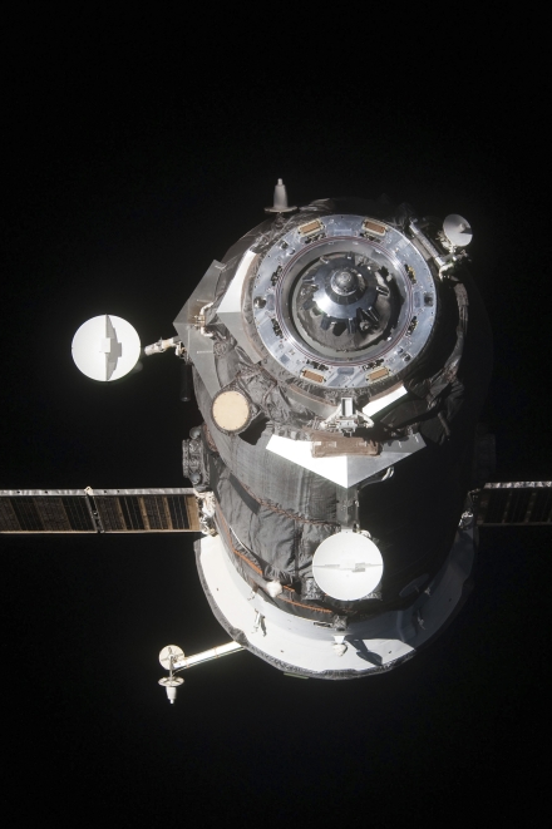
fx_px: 2786
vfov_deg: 16.9
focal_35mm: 121
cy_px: 413
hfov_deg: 11.3
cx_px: 287
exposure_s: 1/1250
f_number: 8
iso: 400
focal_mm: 80
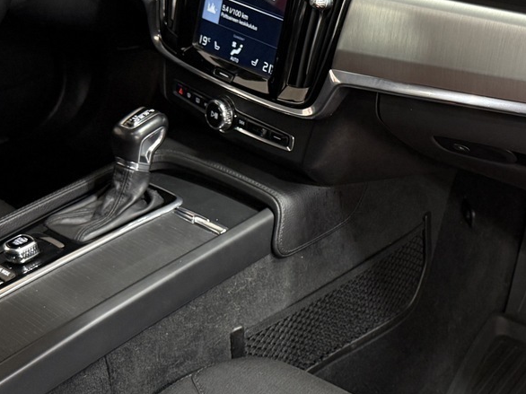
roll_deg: +0.1
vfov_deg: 24.8
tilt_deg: -31.3
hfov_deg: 32.1
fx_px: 896
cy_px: 179
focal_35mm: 59
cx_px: 391
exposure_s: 1/60
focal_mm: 6.76
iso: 400
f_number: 1.78
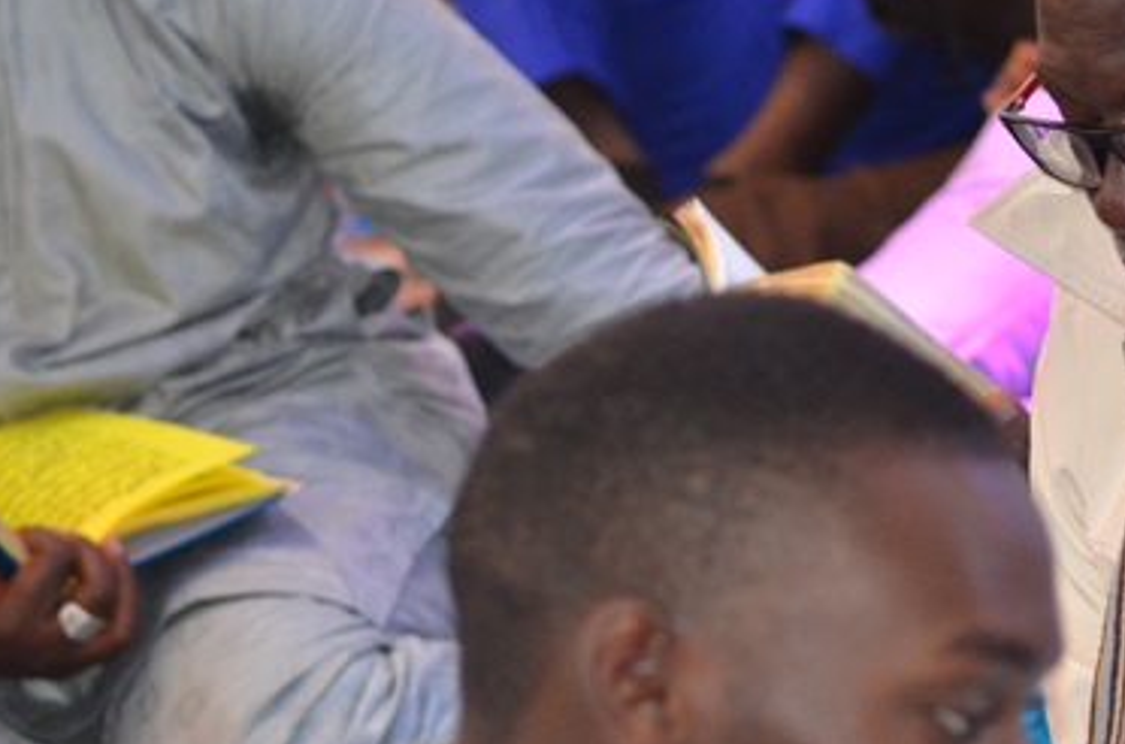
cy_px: 865
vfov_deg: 3.3
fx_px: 12873
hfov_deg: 5.0
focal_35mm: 413
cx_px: 1098
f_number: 4
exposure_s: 1/60
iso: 800
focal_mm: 100
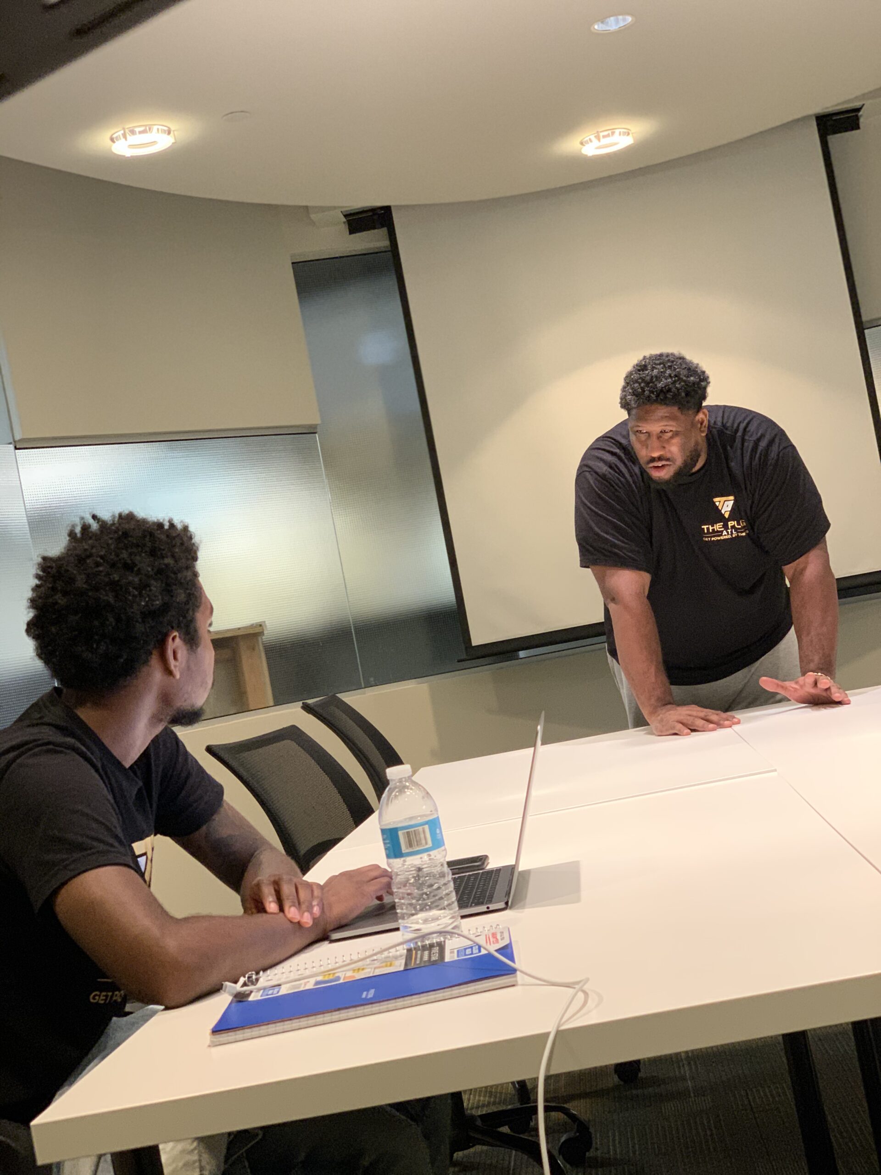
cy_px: 588
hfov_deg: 28.0
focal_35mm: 52
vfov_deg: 36.8
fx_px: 1765
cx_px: 440
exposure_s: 1/60
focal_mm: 6
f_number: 2.4
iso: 250
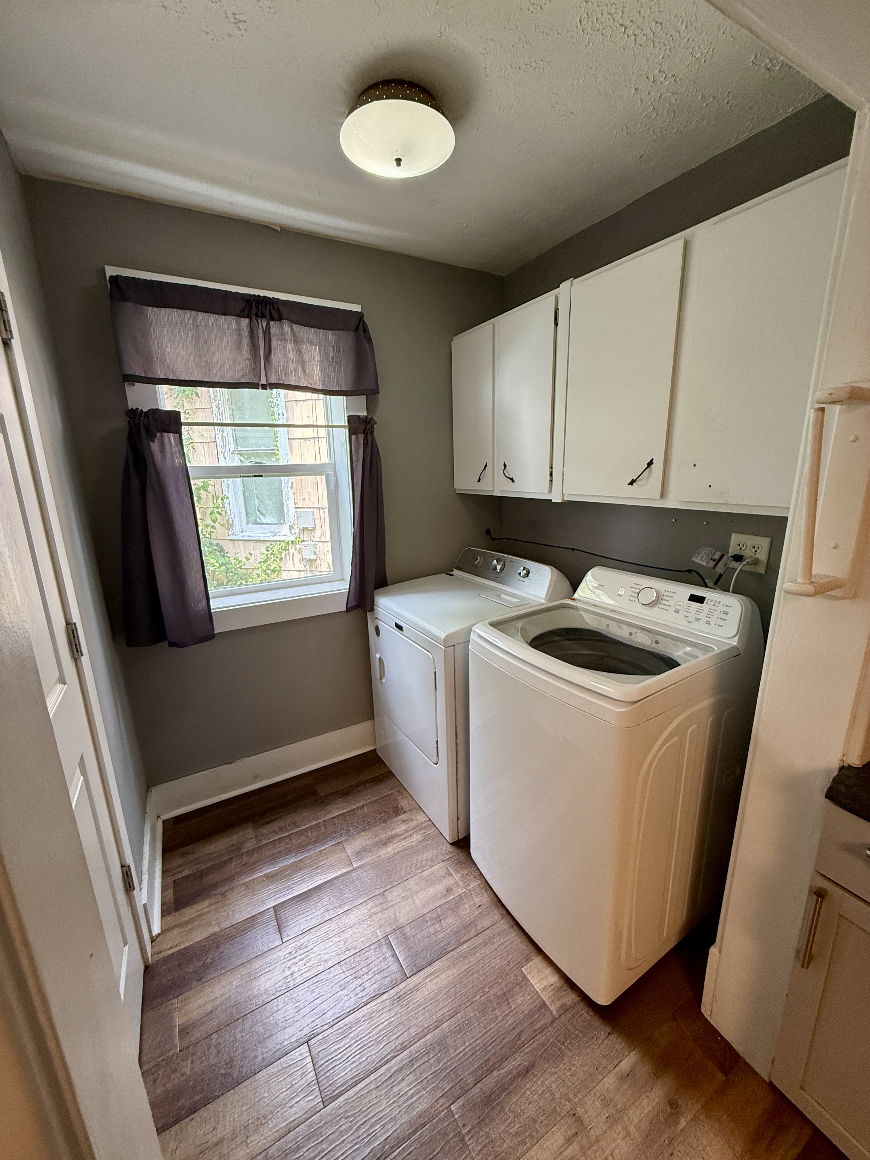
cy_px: 580
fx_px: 469
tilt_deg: -13.9
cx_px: 435
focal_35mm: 14
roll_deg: +0.9
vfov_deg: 102.1
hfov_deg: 85.7
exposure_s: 1/120
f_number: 2.2
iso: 200
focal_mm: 2.22
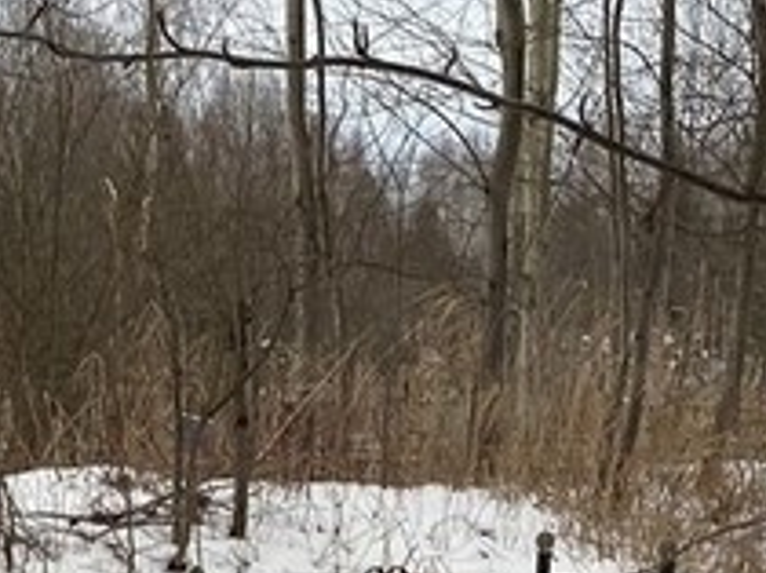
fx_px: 2807
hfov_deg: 15.5
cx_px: 244
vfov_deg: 11.0
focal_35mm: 127
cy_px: 956
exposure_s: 1/122
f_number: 1.8
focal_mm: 4.25
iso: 50
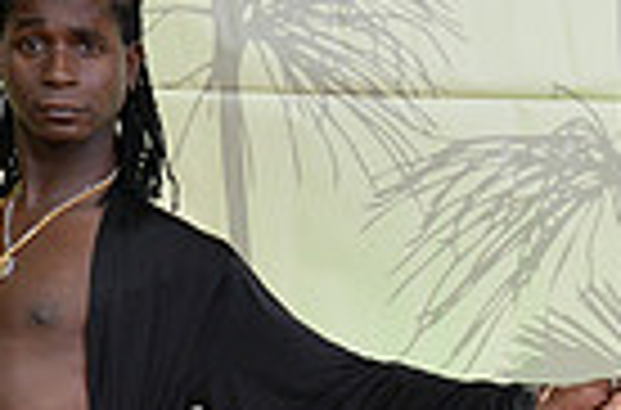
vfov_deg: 8.4
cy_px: 579
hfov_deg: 12.7
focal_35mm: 160
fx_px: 2751
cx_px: 652
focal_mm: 38
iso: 2000
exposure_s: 1/250
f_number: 5
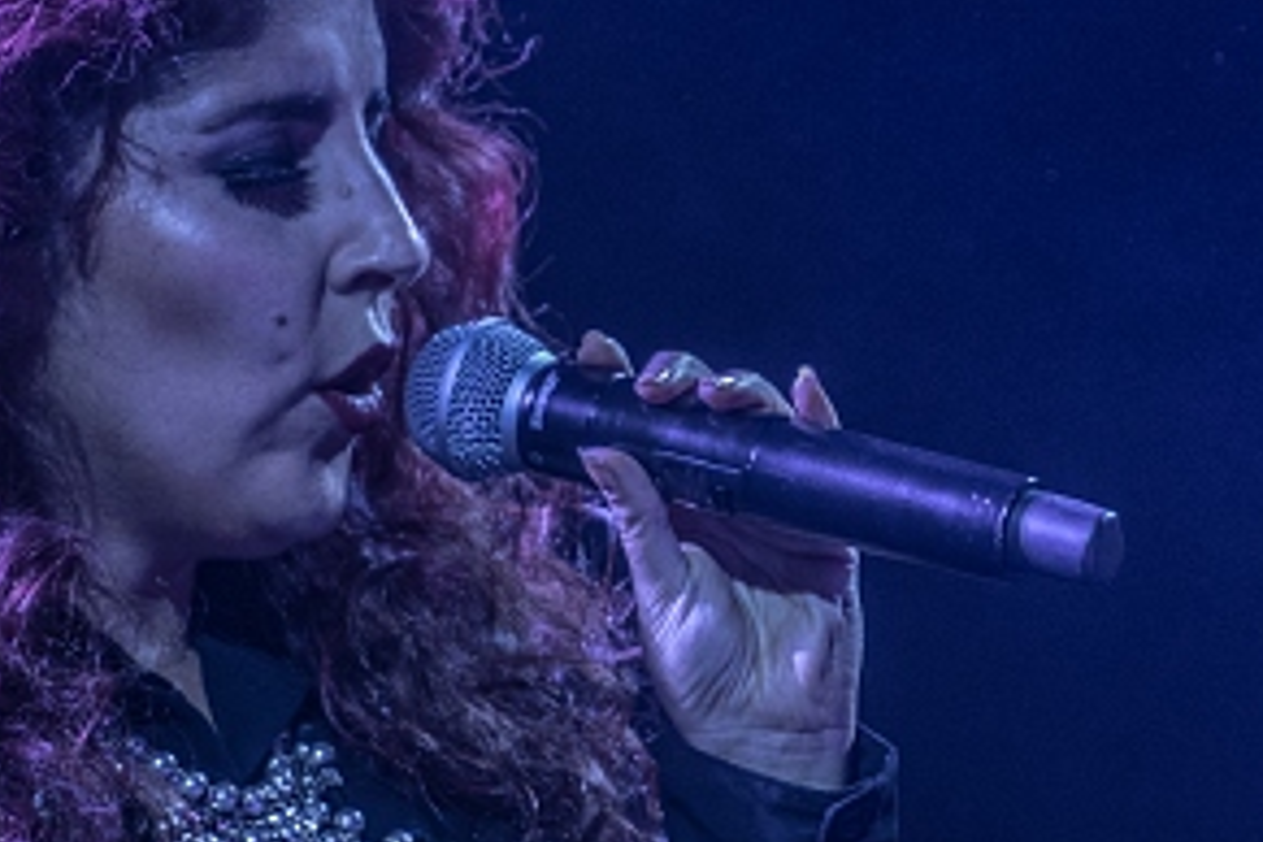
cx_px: 1016
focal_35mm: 742
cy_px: 647
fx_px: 26030
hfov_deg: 2.8
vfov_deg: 1.9
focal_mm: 200
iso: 1250
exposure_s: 1/100
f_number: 2.8
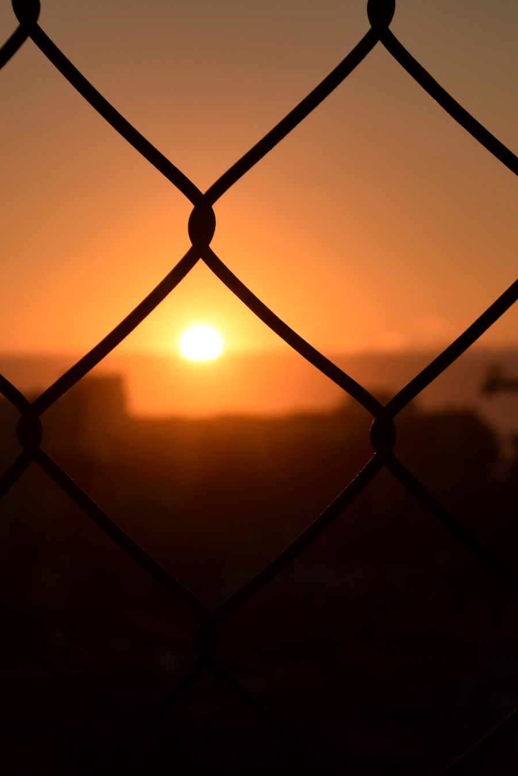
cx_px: 193
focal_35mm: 125
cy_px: 387
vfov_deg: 16.4
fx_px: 2692
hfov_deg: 11.0
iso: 100
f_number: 11
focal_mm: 55
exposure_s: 1/500
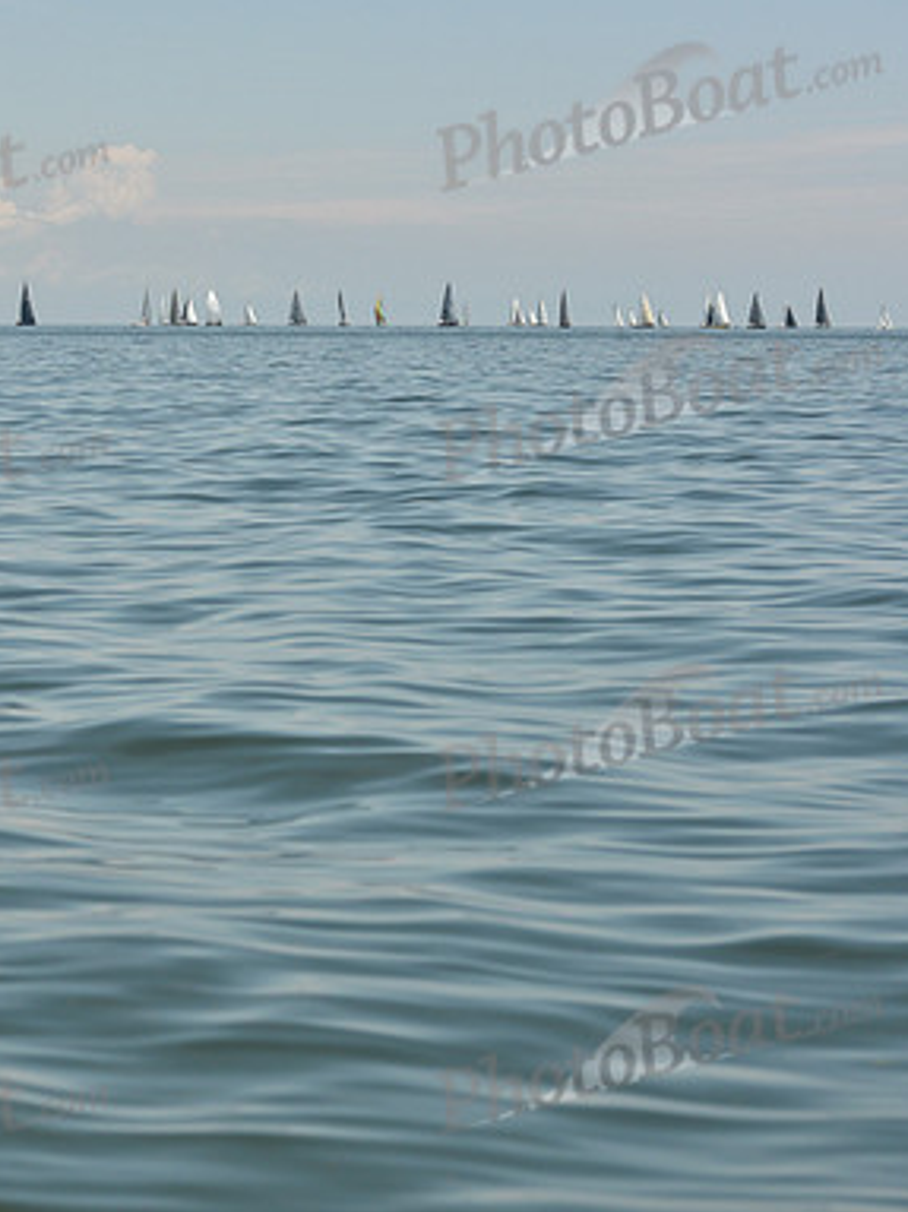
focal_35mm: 102
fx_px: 3569
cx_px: 275
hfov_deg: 14.5
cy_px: 609
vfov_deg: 19.3
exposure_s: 1/4000
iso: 320
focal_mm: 70
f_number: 5
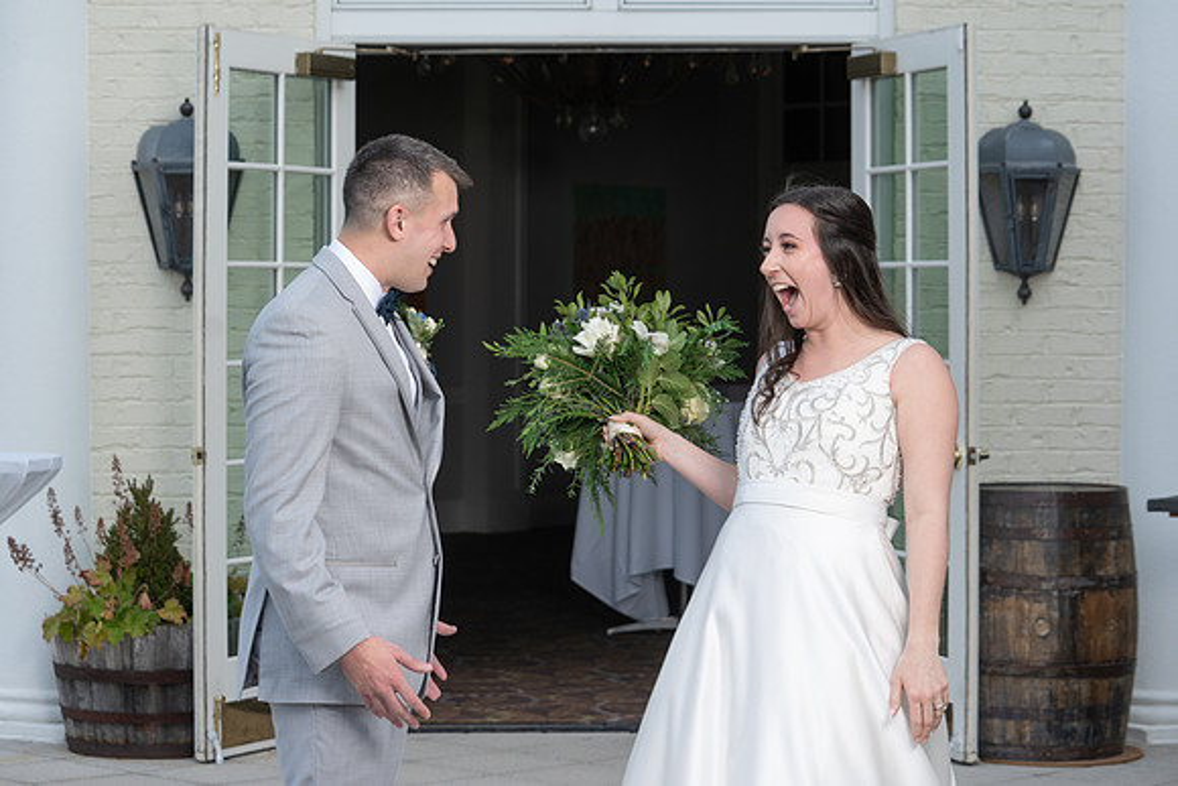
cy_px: 473
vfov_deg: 14.8
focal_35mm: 92
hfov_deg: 22.1
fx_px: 3018
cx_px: 585
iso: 100
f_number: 5.6
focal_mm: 74
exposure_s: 1/250
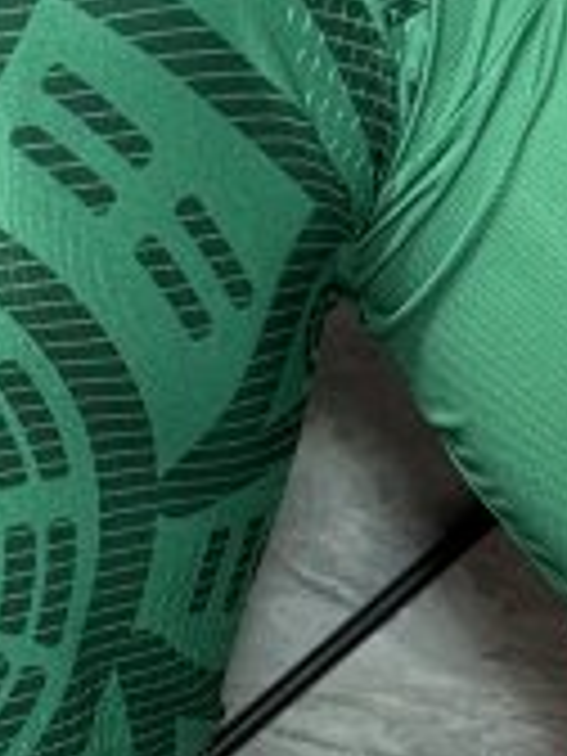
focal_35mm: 122
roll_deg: -0.5
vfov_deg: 16.1
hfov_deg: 11.6
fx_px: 2664
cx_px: -310
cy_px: 475
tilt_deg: -1.8
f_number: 1.78
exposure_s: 1/50
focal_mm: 6.76
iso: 200
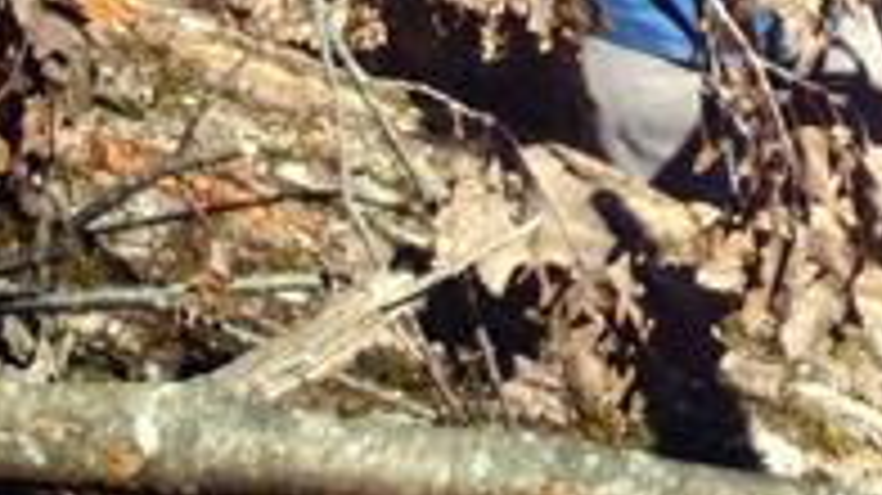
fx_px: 3880
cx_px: 1210
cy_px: -94
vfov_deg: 7.2
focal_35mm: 166
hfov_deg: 12.5
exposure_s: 1/100
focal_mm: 8.25
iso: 400
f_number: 13
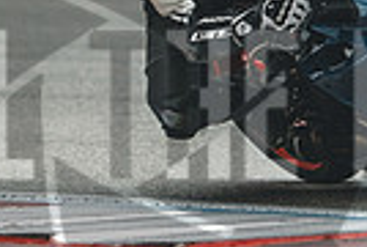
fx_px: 13241
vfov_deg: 1.1
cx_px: 121
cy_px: 108
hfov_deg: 1.6
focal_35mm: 1296
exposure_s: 1/2500
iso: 500
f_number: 2
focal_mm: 200
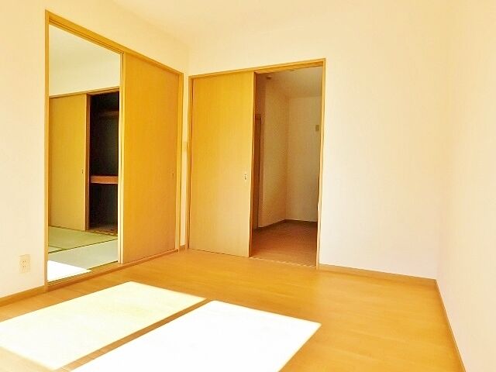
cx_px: 248
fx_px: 330
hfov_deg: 73.9
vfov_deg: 58.9
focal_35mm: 23
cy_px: 186
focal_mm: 4
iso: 125
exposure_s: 1/250
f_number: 3
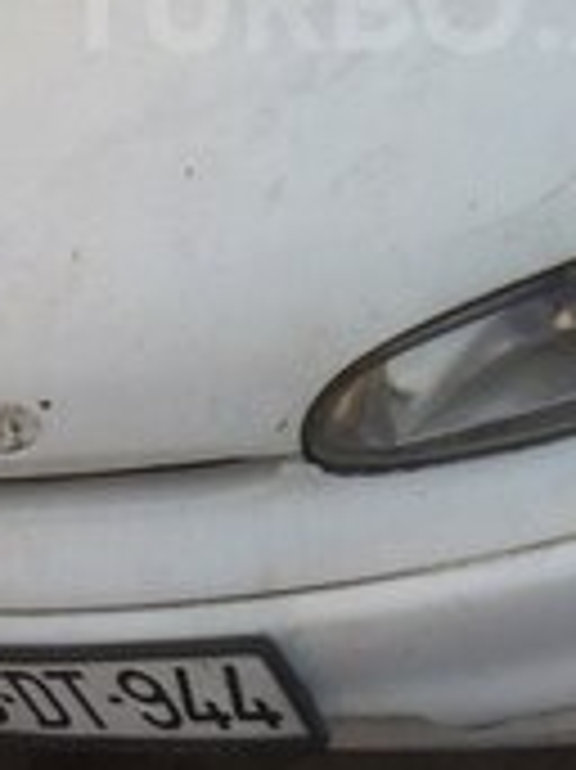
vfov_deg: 22.4
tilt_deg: -22.9
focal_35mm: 84
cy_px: 0
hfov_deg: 17.5
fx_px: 1866
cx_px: 405
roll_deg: +28.6
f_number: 2.2
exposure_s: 1/1053
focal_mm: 4.15
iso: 32
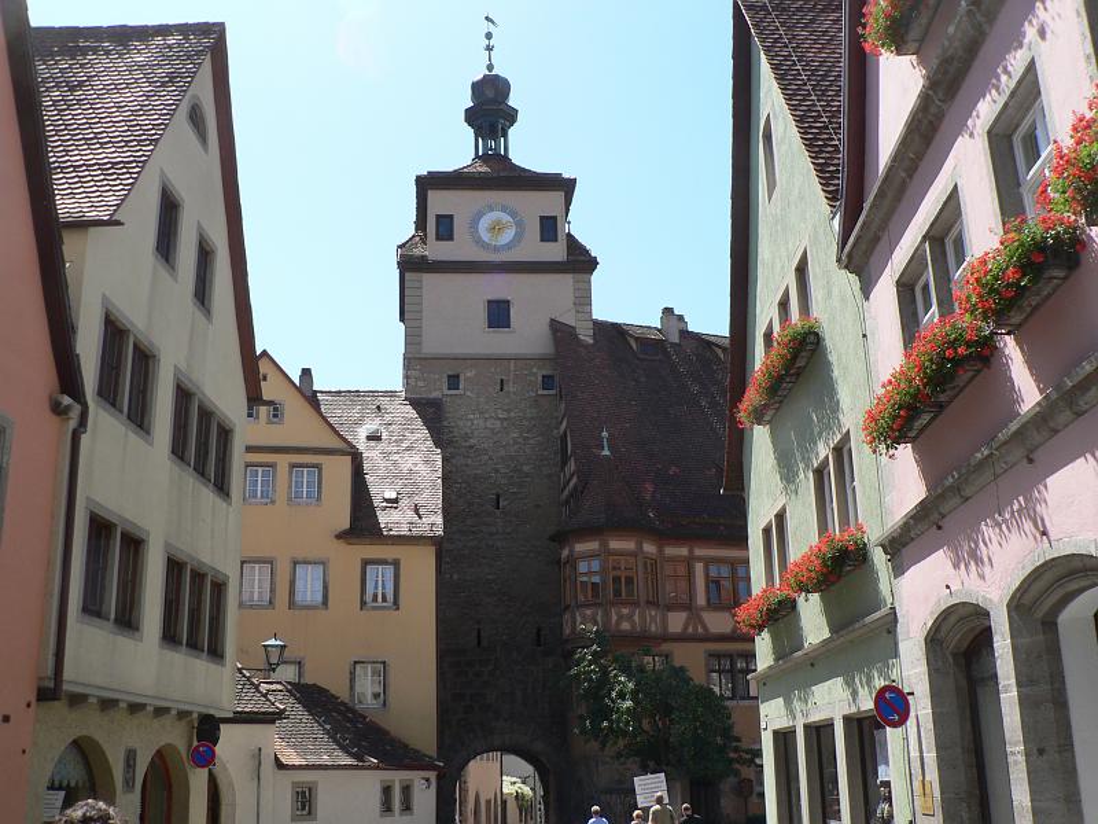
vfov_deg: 39.7
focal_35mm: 36
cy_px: 412
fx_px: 1142
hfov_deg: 51.4
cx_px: 549
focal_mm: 6
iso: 80
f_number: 4.5
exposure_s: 1/400
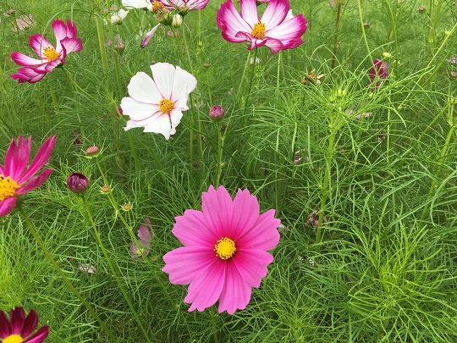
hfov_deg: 61.7
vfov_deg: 48.2
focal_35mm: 29
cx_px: 228
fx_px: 383
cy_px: 172
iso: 25
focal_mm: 4.15
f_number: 2.2
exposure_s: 1/493
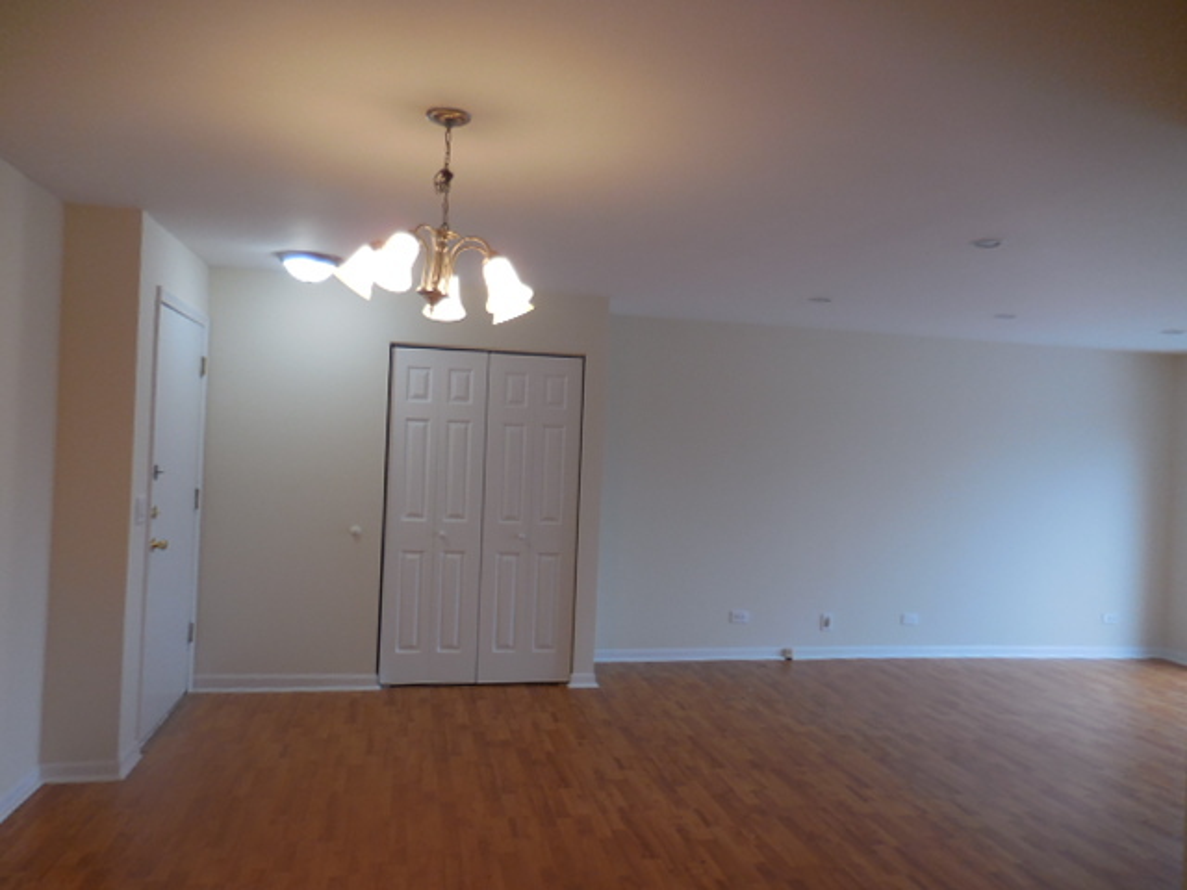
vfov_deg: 54.9
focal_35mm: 25
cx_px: 594
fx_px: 857
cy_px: 445
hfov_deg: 69.4
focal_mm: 4.5
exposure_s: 1/40
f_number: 3.3
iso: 125
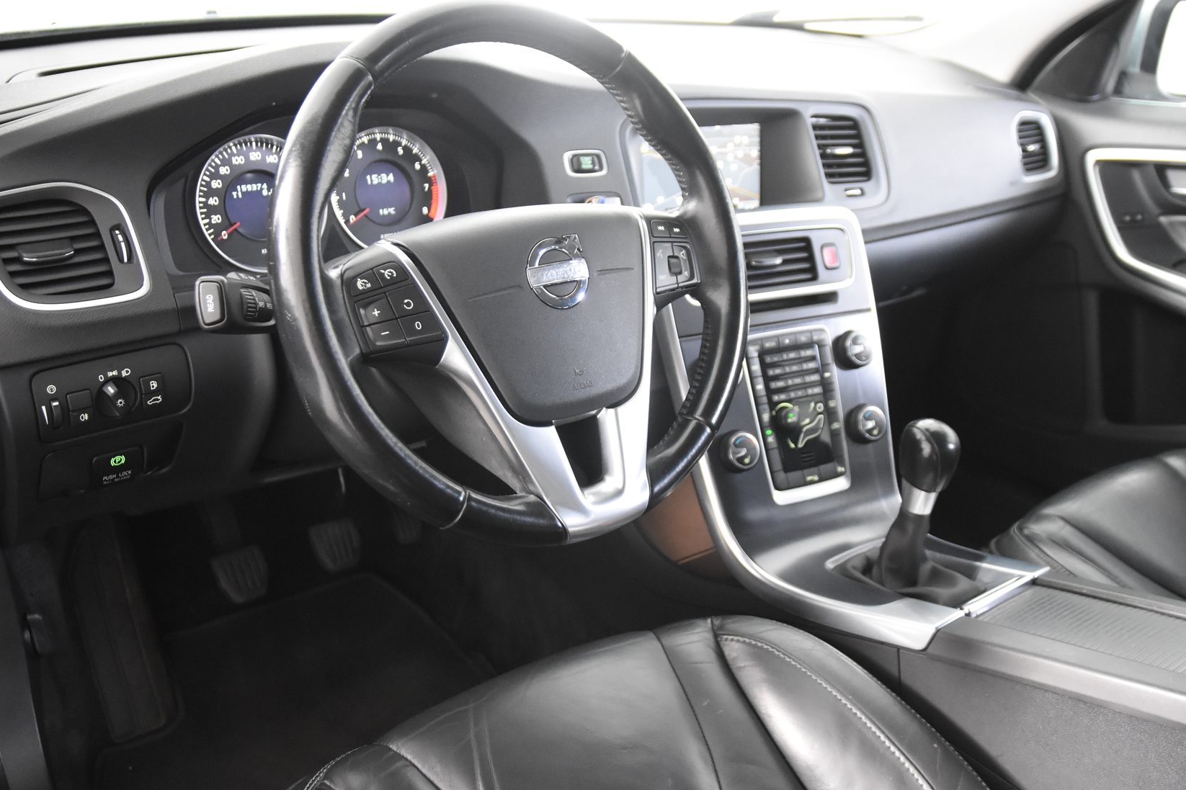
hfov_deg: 54.4
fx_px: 1153
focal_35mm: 35
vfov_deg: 37.8
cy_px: 433
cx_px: 568
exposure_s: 1/30
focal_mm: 20
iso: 3200
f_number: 2.8
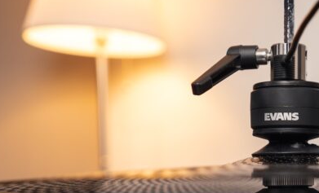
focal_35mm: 83
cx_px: 280
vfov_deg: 14.9
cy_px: 230
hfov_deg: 24.5
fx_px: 716
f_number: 2.8
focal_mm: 28
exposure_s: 1/25
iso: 100
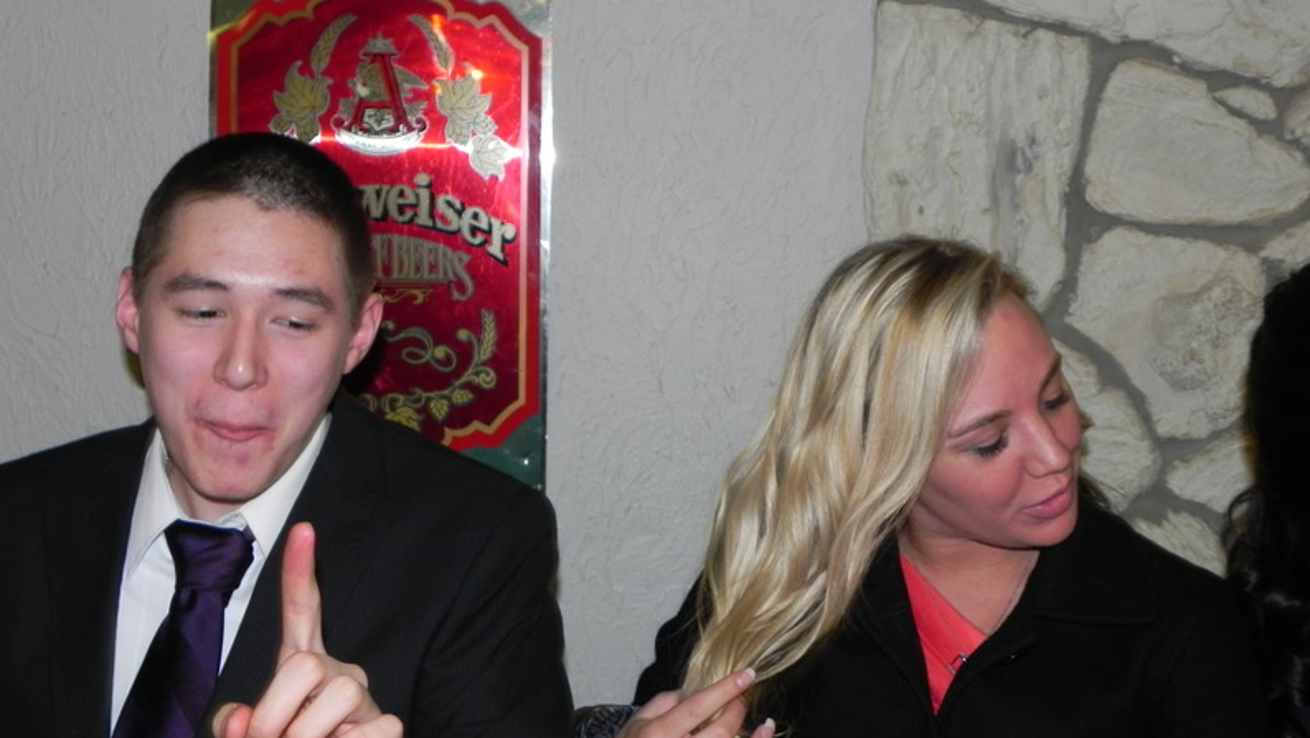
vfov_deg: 26.5
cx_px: 653
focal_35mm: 45
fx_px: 1563
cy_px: 284
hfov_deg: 45.5
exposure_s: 1/30
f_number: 3.2
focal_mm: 7.3
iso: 200
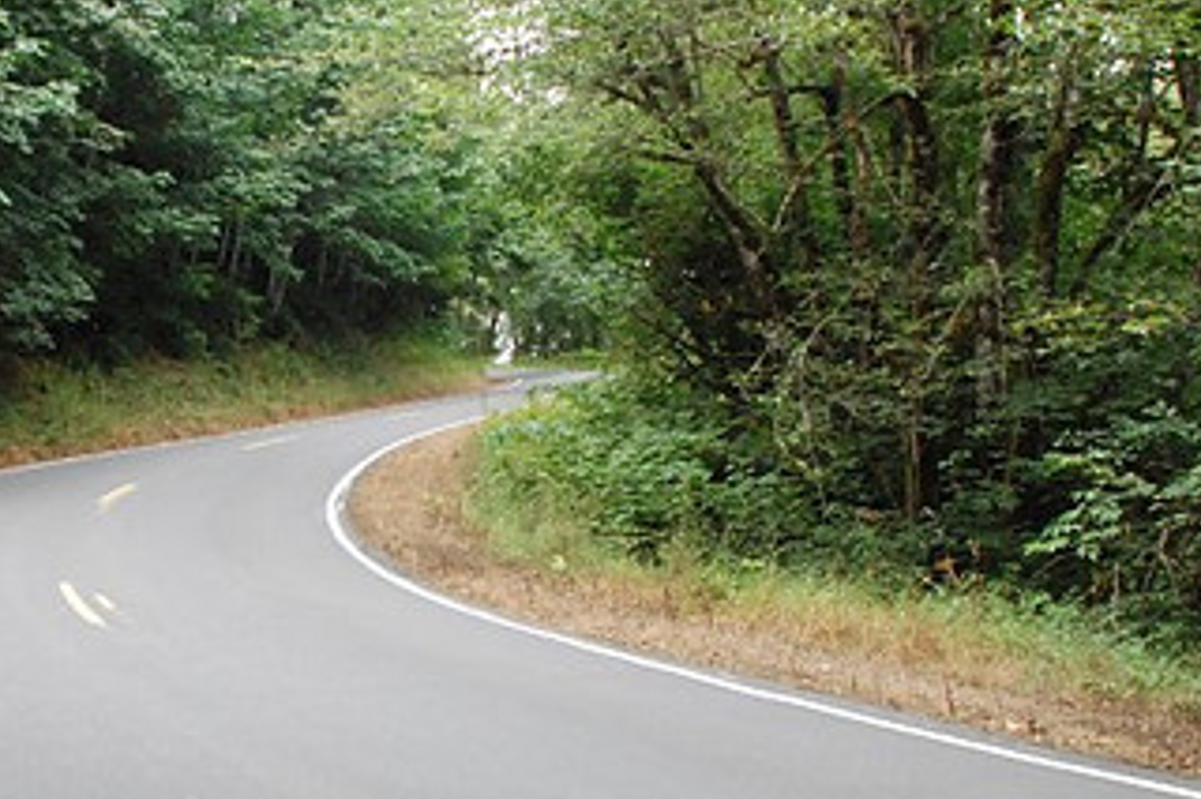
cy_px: 535
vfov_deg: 27.3
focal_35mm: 49
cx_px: 296
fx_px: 1634
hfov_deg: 39.3
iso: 1600
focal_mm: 18
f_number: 4
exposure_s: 1/400
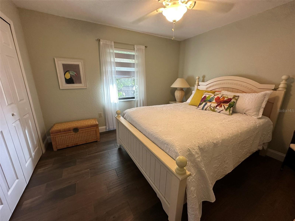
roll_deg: -0.1
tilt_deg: -14.0
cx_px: 148
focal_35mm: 14
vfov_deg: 85.7
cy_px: 110
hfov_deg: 102.1
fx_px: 119
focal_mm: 2.22
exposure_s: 1/60
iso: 160
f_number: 2.2
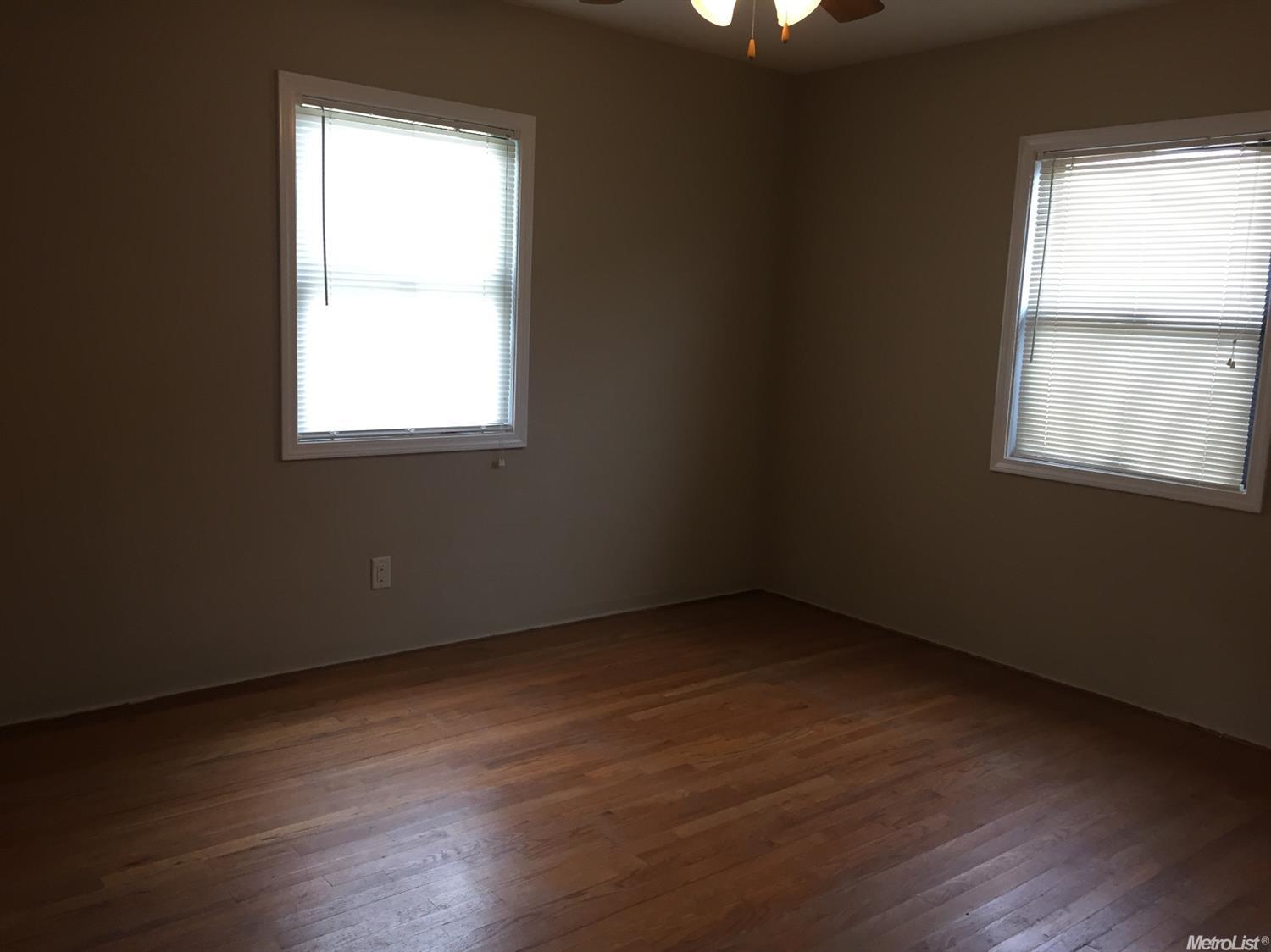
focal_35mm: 29
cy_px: 476
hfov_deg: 61.7
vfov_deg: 48.2
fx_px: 1064
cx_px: 636
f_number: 2.2
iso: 50
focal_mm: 4.15
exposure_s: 1/33
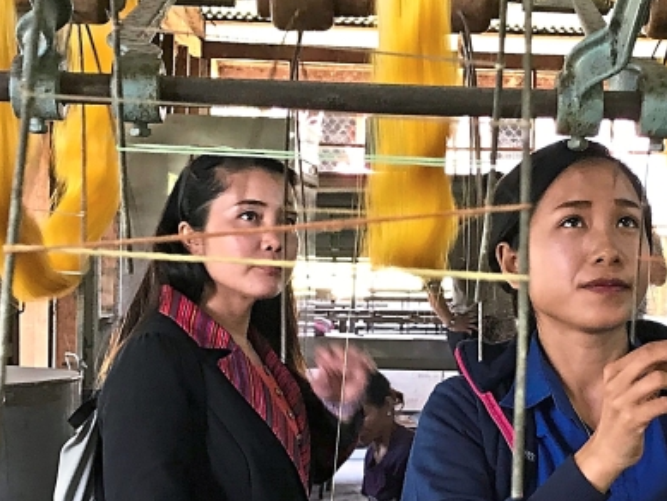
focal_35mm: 72
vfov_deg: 20.4
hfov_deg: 26.5
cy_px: 314
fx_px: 1388
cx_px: 530
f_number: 1.8
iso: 40
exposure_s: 1/17
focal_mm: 4
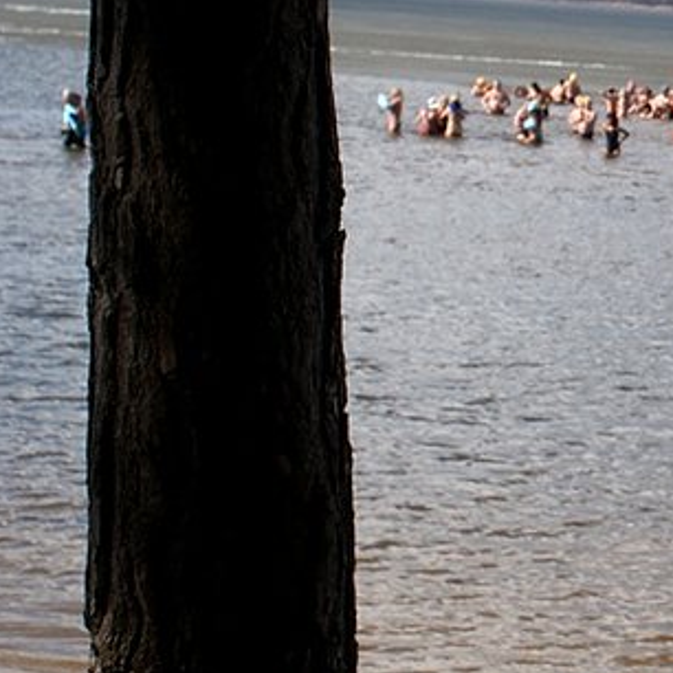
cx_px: 946
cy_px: 26
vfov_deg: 13.1
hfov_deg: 12.7
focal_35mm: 131
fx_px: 2887
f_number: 9
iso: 100
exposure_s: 1/250
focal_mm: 35
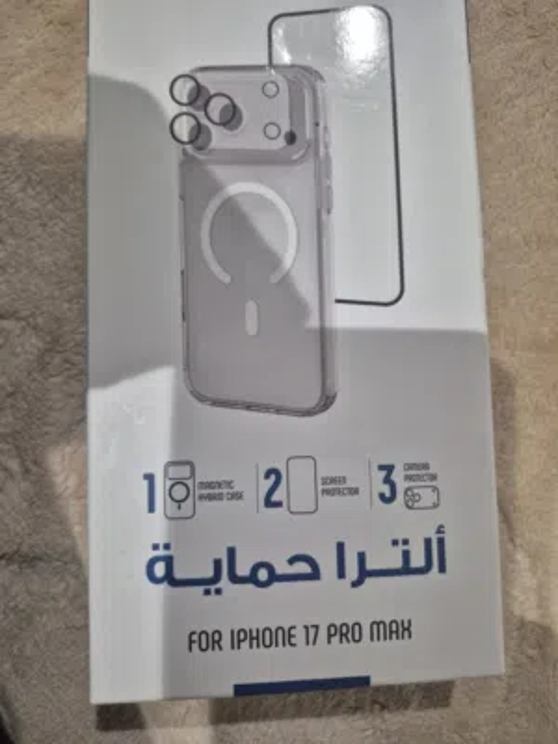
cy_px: 372
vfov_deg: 73.9
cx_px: 279
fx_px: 494
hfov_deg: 58.9
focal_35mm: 23
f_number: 1.8
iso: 500
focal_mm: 5.4
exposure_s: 1/100
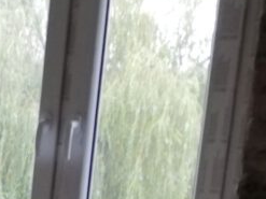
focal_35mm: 108
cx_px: -218
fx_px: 830
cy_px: 295
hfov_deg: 15.5
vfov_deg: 13.0
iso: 250
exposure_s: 1/33.3
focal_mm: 3.81
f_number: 2.2
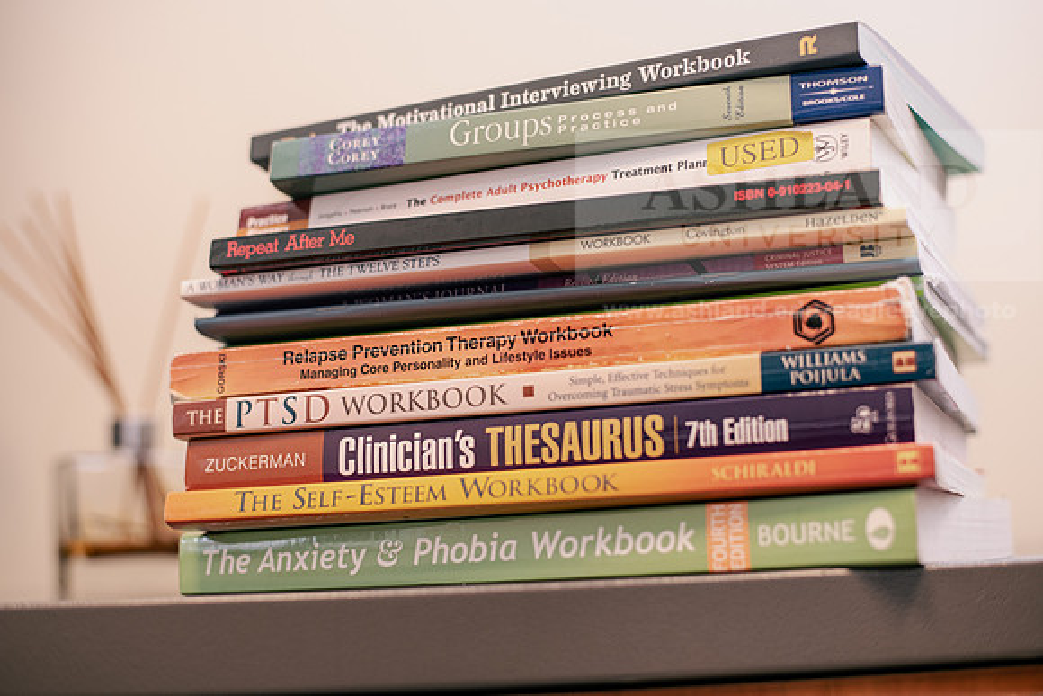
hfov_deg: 39.6
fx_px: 1449
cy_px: 348
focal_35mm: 50
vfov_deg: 27.0
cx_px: 522
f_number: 2.5
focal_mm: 50
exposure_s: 1/200
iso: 800
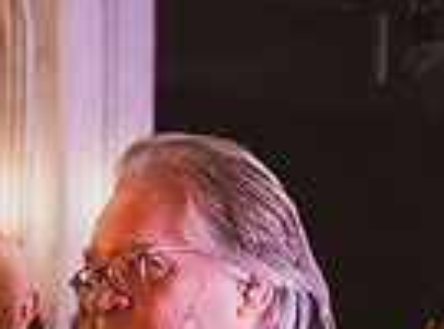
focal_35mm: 178
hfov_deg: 11.0
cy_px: 616
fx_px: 2273
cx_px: -68
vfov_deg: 8.0
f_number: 3.5
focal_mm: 35
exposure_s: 1/125
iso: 8000
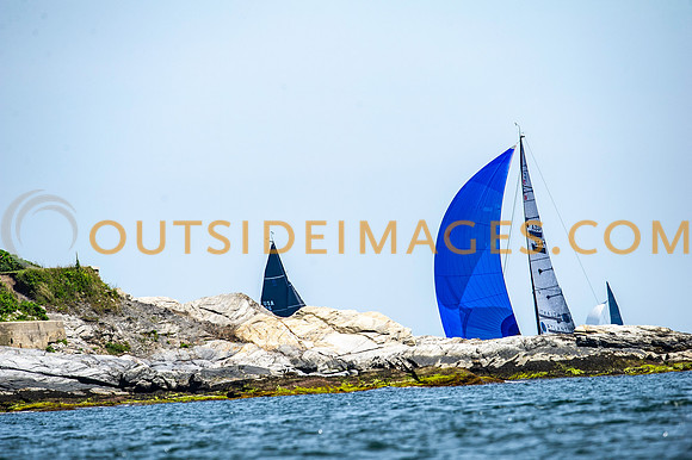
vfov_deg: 2.3
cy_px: 230
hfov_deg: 3.4
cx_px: 346
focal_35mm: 600
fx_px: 11526
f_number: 5.6
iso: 400
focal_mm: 600
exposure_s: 1/2500
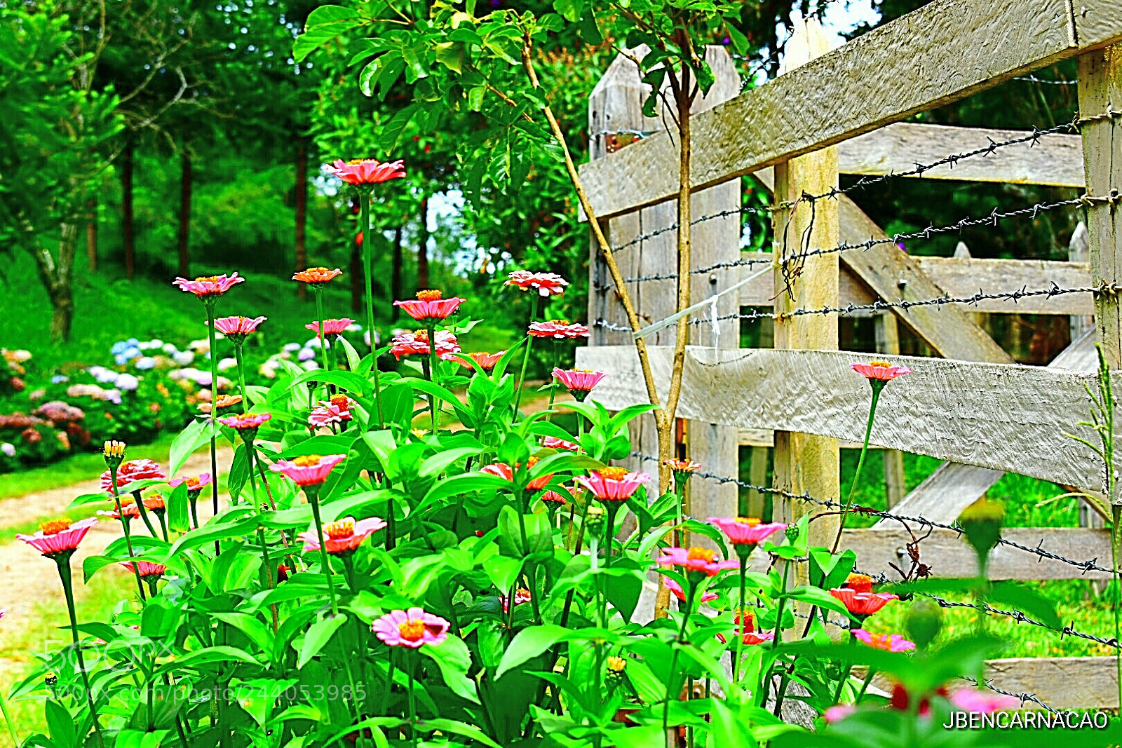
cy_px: 374
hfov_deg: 24.6
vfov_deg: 16.6
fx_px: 2571
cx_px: 561
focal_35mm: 82
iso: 200
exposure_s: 1/320
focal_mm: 55
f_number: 9
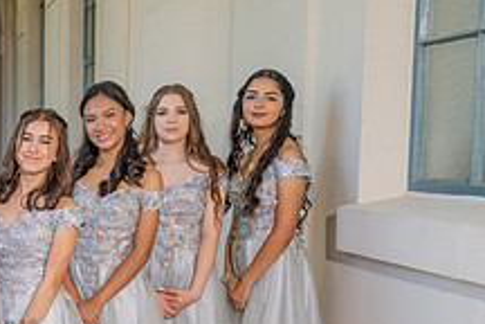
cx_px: -109
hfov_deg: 22.2
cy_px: 309
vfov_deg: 16.0
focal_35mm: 84
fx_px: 1132
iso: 200
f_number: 3.2
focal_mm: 28
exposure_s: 1/200
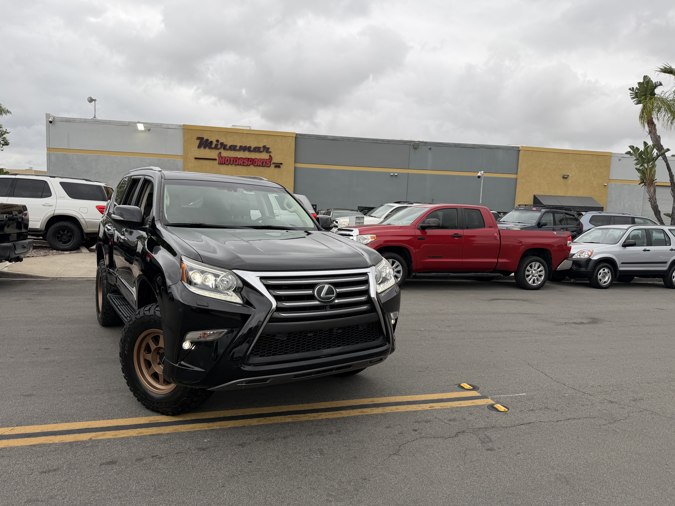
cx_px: 338
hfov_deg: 71.6
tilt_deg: -5.3
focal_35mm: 24
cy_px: 253
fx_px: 468
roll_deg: -1.9
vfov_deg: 56.8
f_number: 1.78
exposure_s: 1/580
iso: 80
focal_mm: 6.76
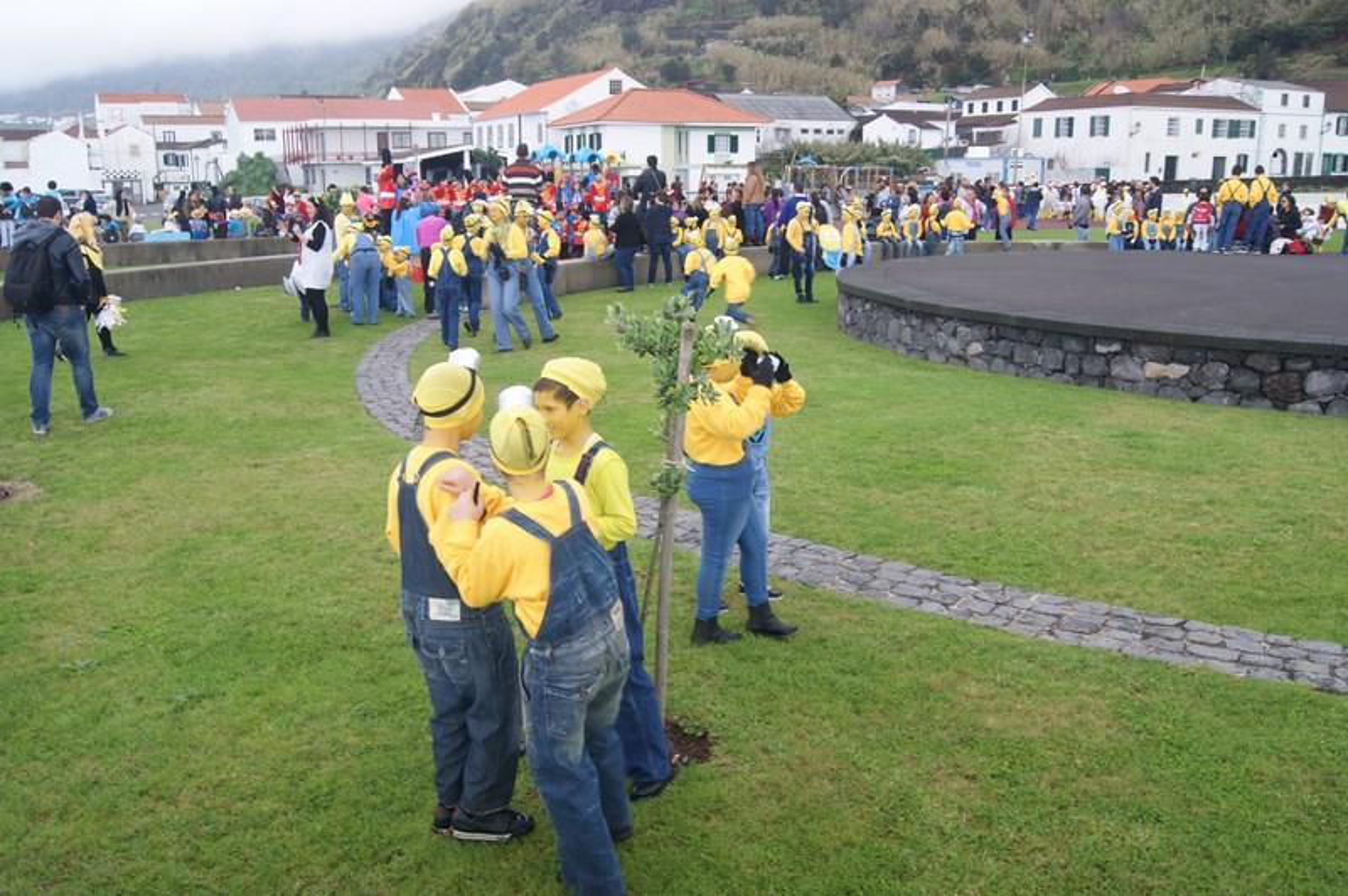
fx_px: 1122
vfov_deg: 43.5
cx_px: 674
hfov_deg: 62.0
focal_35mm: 30
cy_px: 448
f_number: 6.3
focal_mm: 20
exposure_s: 1/60
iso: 100
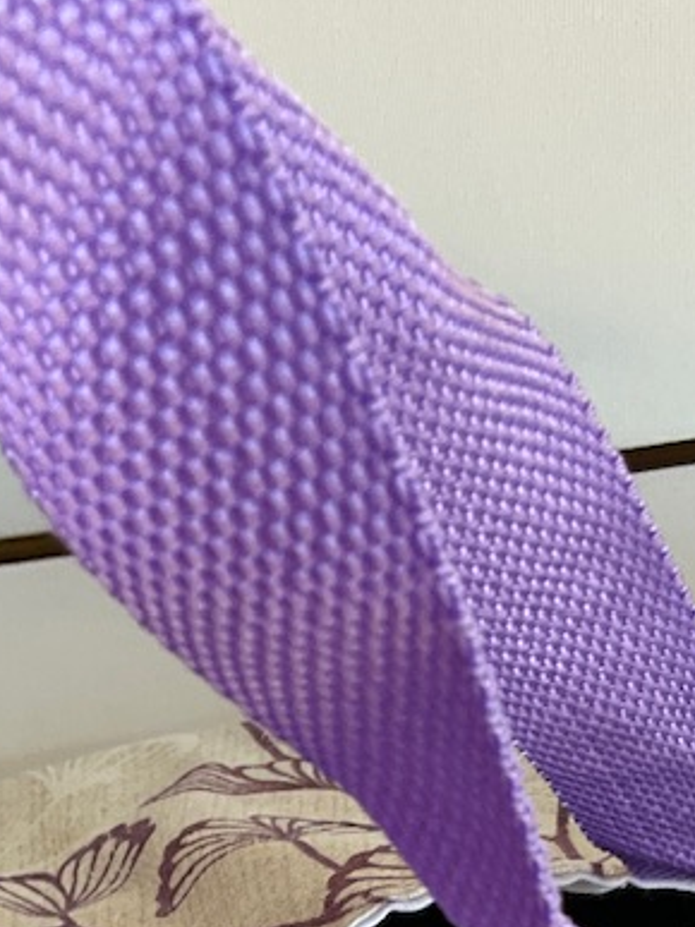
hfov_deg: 15.3
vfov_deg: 17.8
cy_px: 1476
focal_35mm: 96
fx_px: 2571
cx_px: 501
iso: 25
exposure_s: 1/100
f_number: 1.8
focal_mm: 3
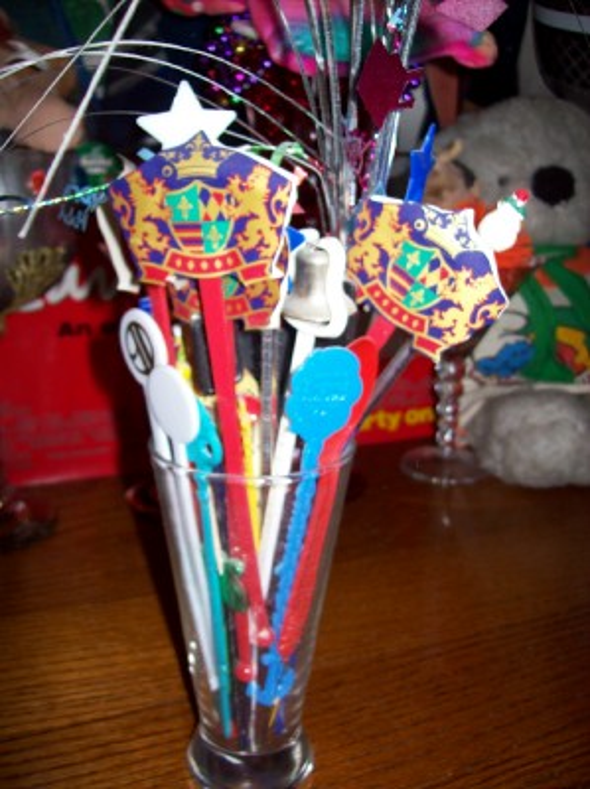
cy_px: 394
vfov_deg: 51.4
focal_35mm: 36
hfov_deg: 39.6
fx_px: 820
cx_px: 295
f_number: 2.7
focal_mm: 6
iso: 80
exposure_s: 1/64
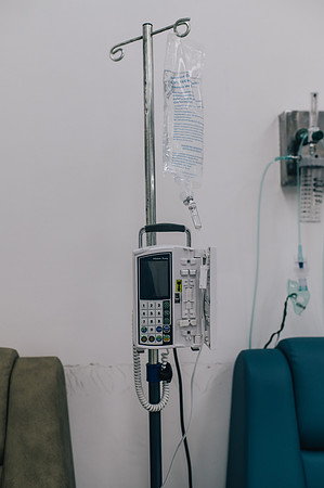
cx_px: 162
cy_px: 244
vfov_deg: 54.5
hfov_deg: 37.8
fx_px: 474
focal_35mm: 35
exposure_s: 1/640
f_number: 2.8
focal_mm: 35
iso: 1000
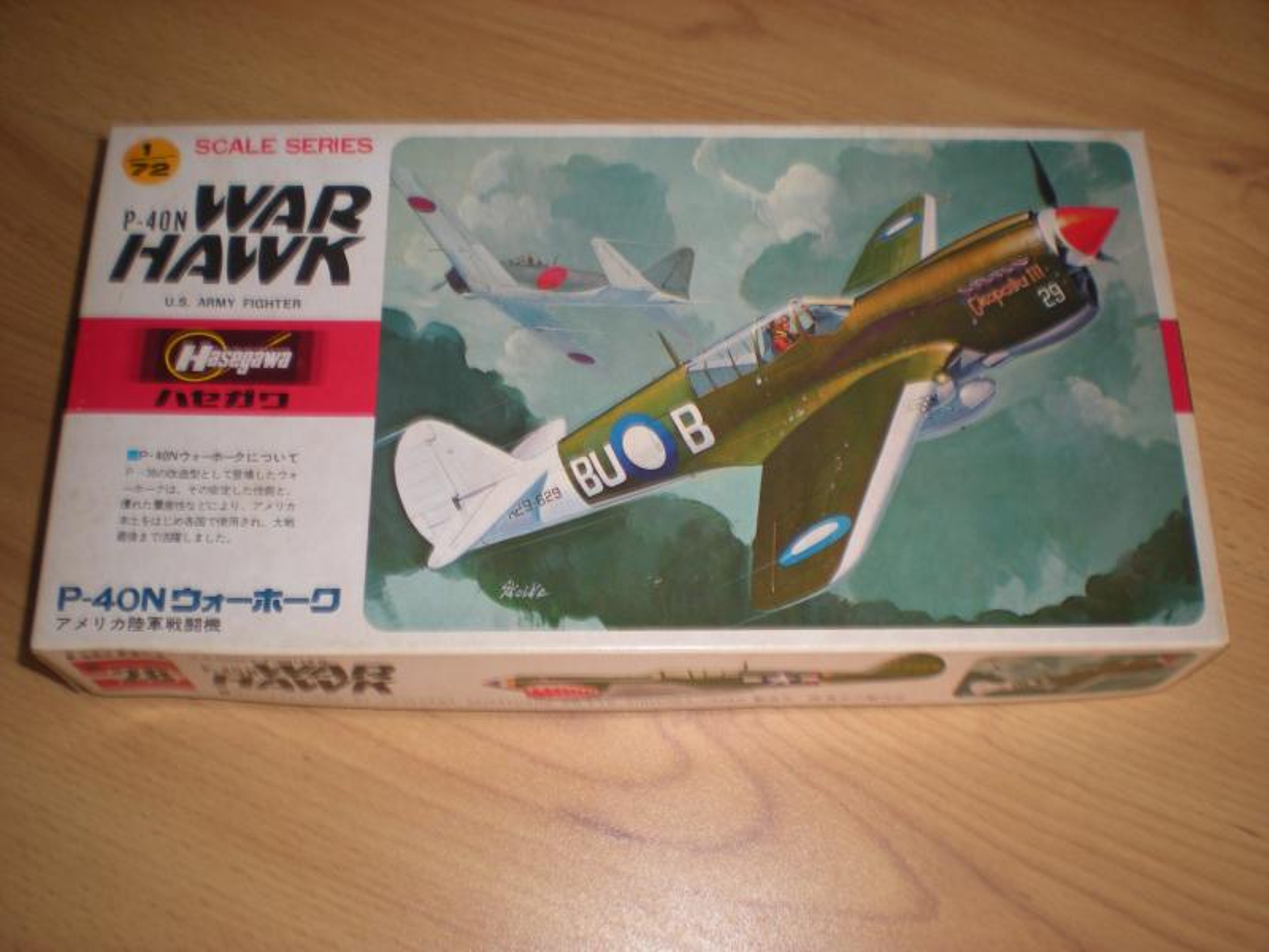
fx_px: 1393
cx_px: 634
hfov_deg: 49.0
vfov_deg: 37.7
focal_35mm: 38
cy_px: 476
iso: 64
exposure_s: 1/30.5
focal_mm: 6.3
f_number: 3.1
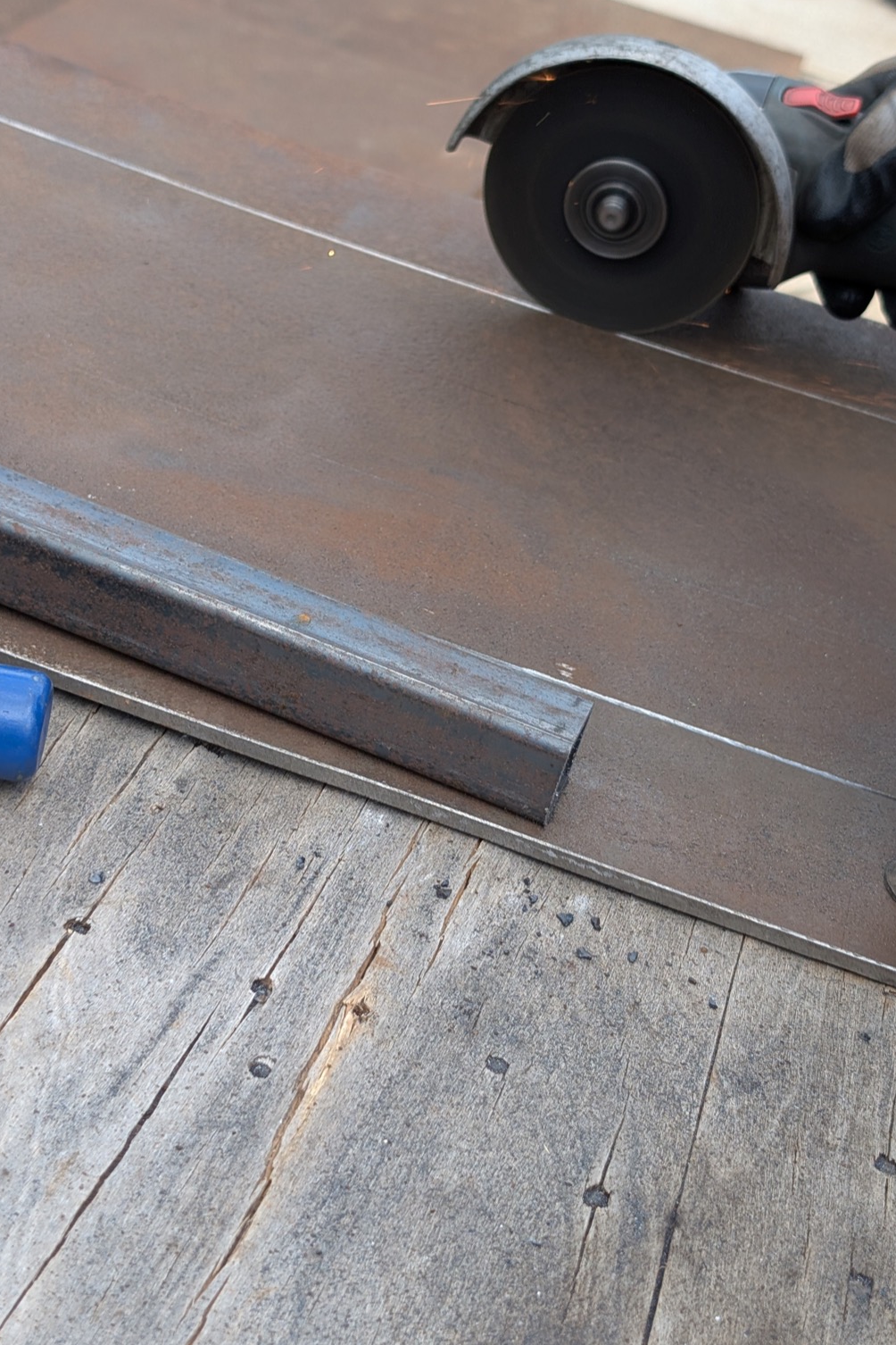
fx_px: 2016
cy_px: 635
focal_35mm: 54
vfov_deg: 36.9
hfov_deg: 25.1
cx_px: 443
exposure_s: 1/363
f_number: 1.68
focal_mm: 6.9
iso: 22
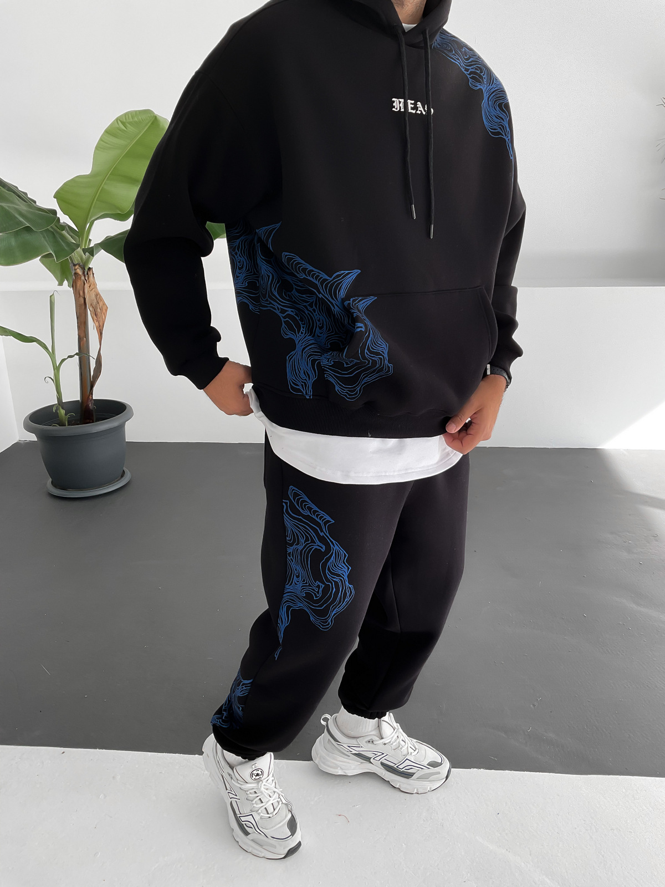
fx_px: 743
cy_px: 444
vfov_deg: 61.7
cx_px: 332
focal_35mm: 29
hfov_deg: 48.2
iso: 20
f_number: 1.8
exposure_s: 1/120
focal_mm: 3
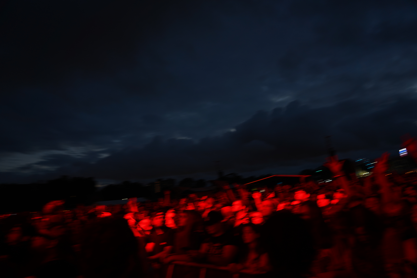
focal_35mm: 24
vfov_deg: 53.1
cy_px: 139
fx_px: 278
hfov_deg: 73.7
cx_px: 208
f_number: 4
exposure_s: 1/30
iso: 320
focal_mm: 24
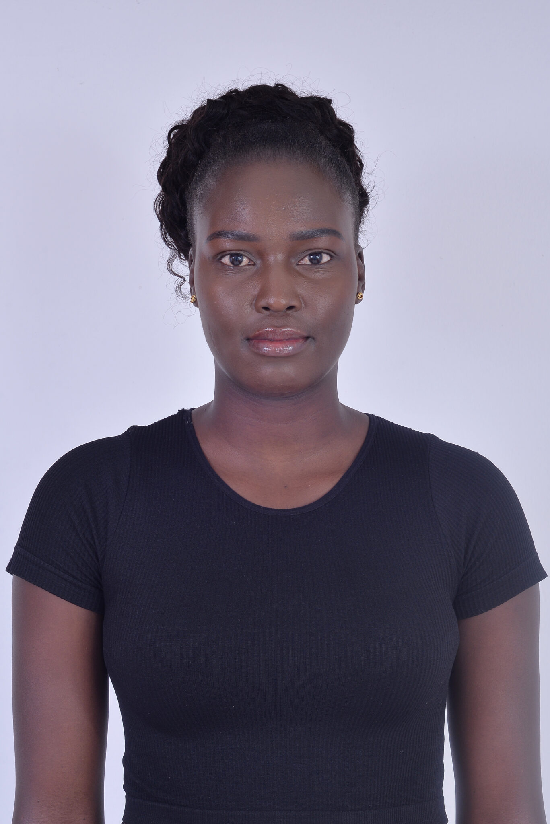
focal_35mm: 50
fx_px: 1145
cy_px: 412
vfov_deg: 39.6
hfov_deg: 27.0
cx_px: 275
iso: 100
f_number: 14
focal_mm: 50
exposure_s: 1/160
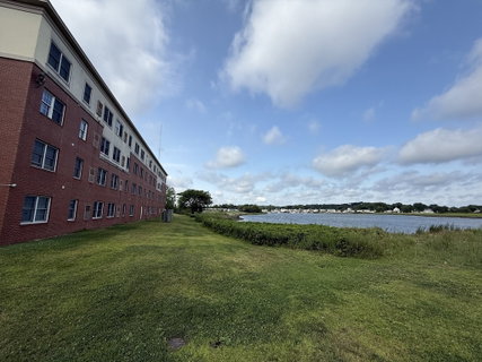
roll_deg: -0.8
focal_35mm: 14
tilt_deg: +8.7
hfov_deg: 102.1
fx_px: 195
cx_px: 241
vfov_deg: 85.6
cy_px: 181
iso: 50
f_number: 2.2
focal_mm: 2.22
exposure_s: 1/2092
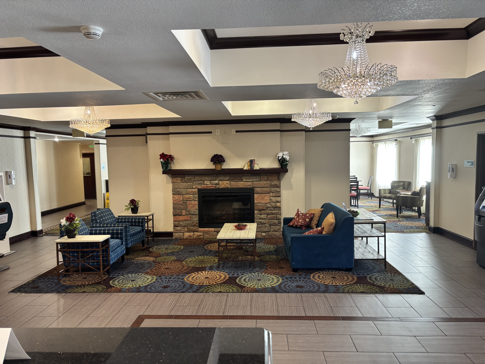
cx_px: 242
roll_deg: +1.0
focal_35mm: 26
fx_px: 364
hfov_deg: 67.3
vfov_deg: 53.1
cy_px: 182
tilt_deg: -4.9
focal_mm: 5.96
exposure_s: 1/60
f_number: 1.6
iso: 125
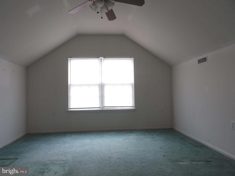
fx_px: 163
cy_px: 88
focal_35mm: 24
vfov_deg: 56.8
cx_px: 118
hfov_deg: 71.6
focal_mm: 4.3
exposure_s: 1/37
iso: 100
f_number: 3.2
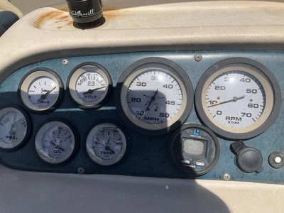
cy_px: 106
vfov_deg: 48.2
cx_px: 142
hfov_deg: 61.7
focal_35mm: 29
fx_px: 238
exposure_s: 1/2667
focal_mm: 3
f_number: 1.8
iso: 25
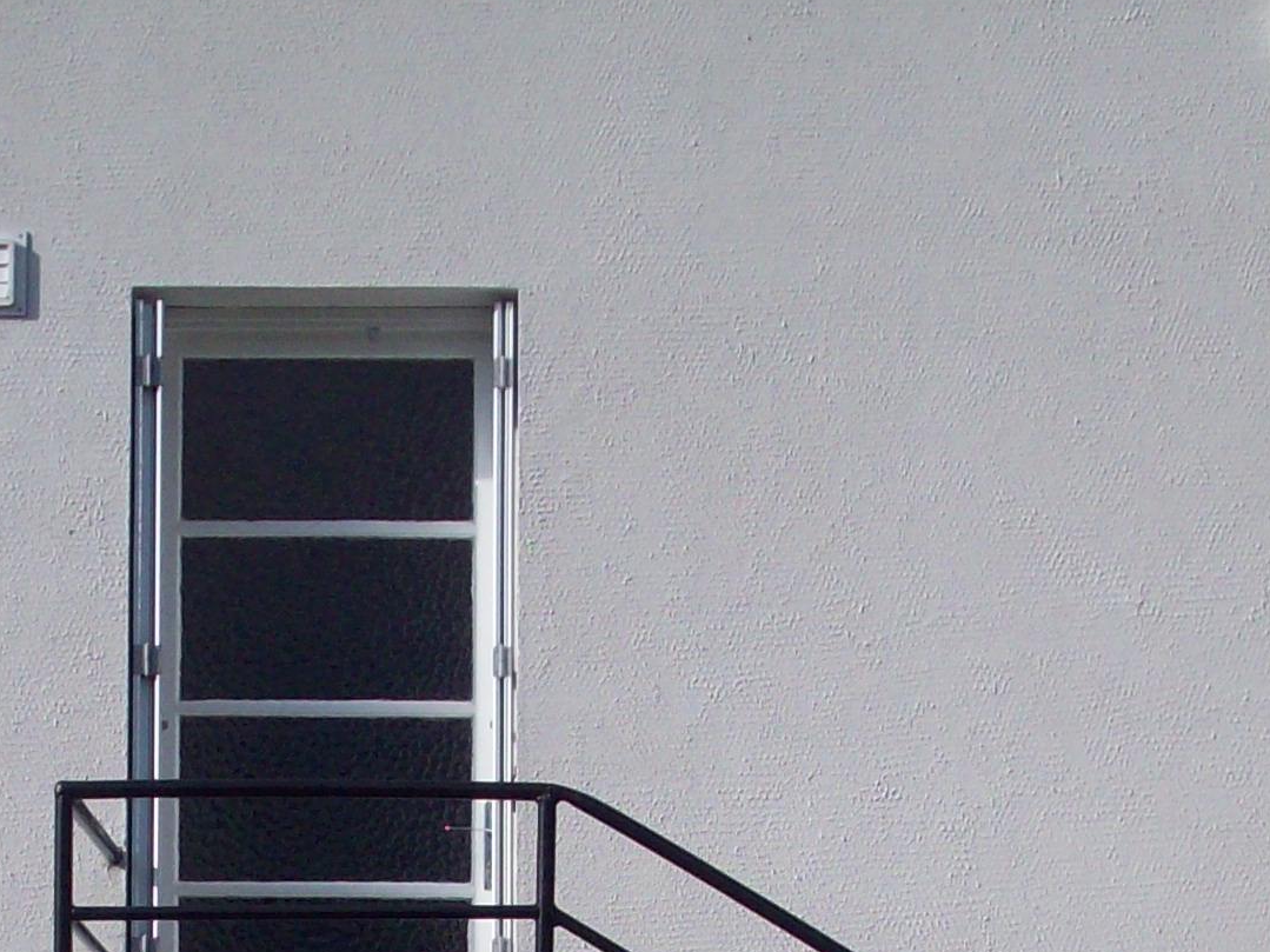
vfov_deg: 12.4
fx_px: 4145
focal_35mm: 113
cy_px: 1444
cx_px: 388
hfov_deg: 17.4
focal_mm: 6.2
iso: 80
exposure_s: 1/751
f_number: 5.6
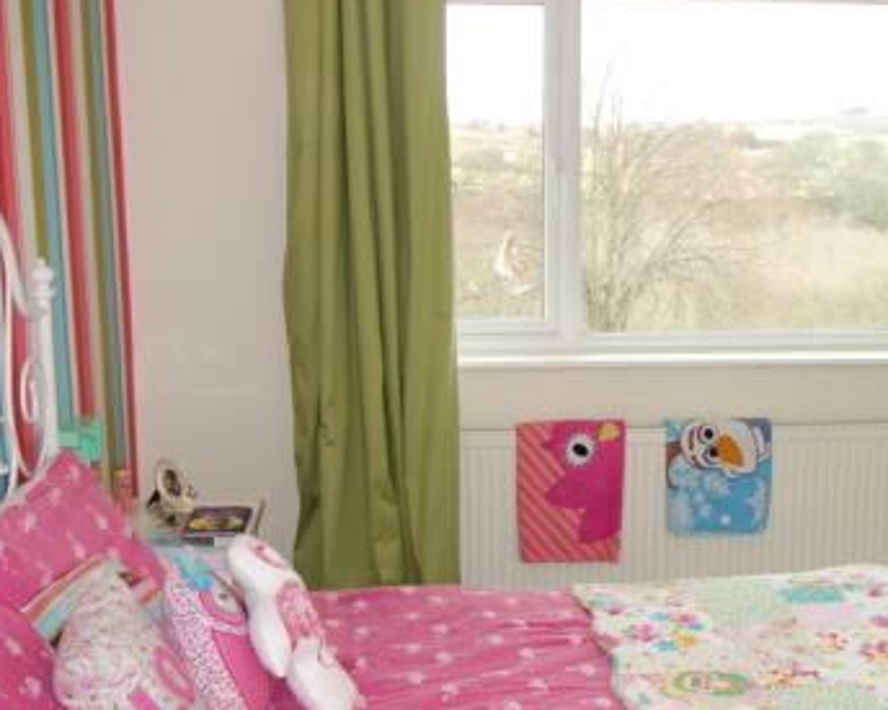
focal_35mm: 50
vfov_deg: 30.2
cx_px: 605
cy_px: 391
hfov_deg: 36.9
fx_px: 1314
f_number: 1.8
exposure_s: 1/80
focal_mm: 10.4
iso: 125
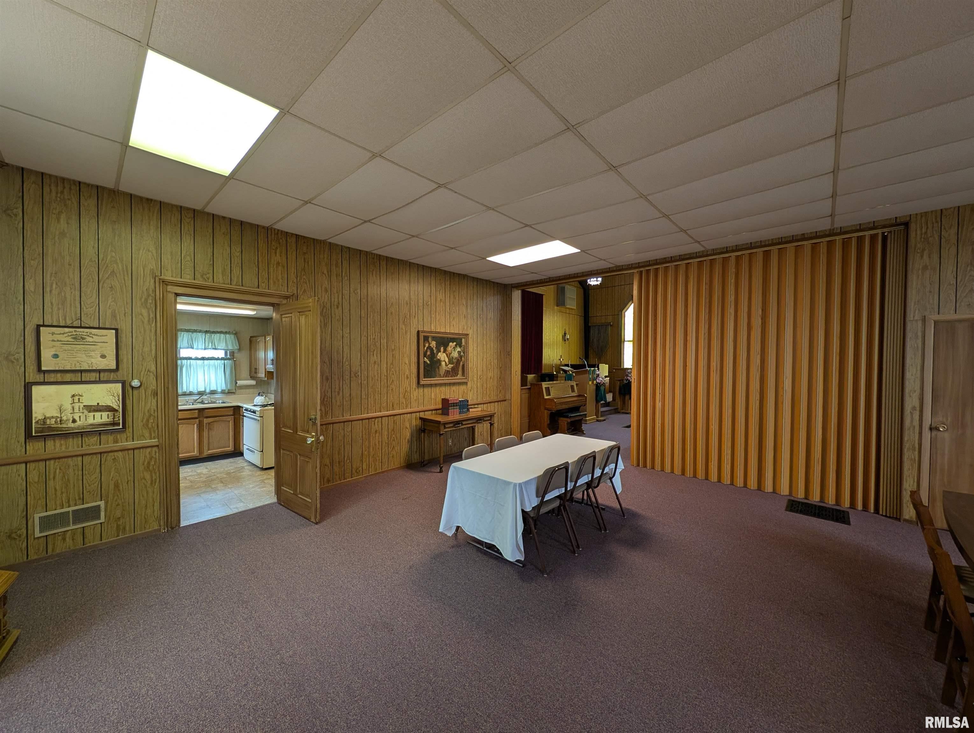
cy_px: 366
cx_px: 487
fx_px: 338
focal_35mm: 12
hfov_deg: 110.5
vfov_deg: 94.6
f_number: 1.95
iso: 86
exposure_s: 1/30
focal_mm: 2.23
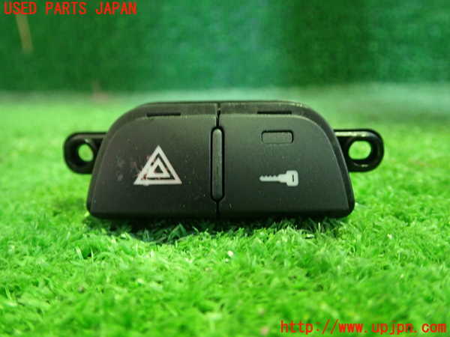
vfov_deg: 44.2
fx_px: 416
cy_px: 168
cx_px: 225
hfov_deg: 56.8
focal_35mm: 32
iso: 800
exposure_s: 1/20
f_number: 2.4
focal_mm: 5.79
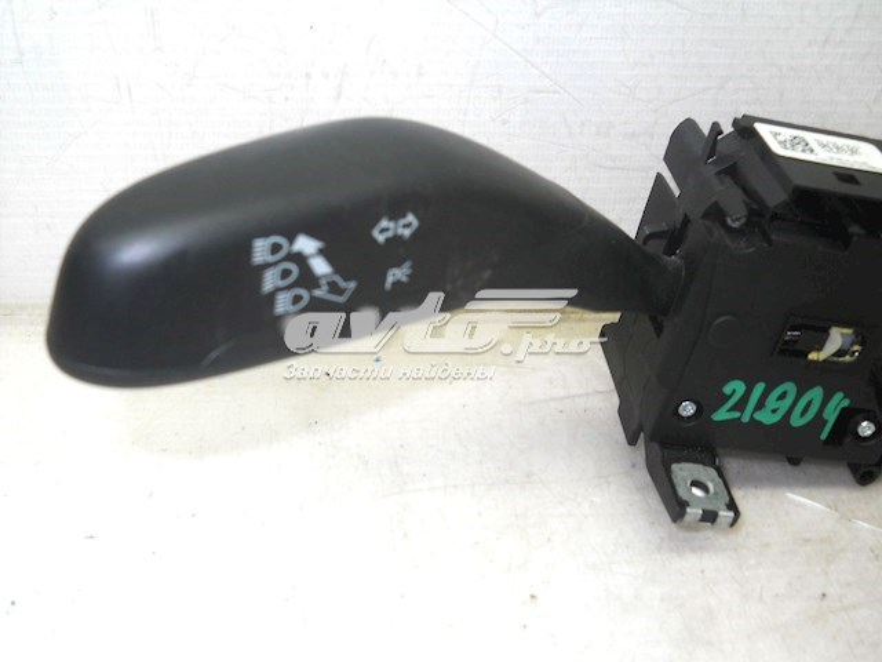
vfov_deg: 30.3
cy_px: 331
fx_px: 1223
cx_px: 441
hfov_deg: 39.7
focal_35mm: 48
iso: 80
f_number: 3.3
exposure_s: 1/30
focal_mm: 7.88
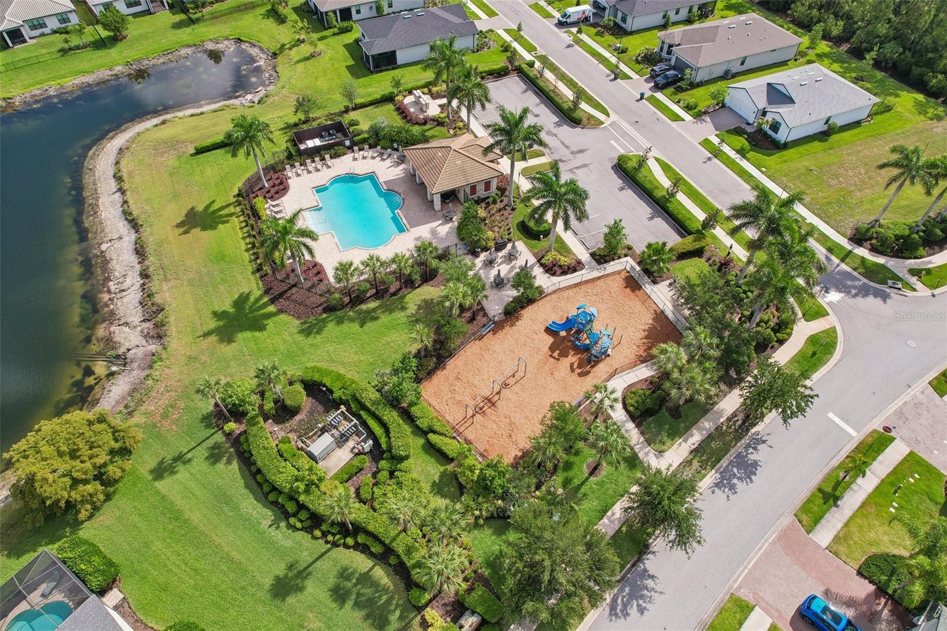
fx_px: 579
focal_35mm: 22
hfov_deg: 78.6
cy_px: 316
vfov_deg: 57.2
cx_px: 474
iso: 120
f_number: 2.8
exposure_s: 1/250
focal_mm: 8.4
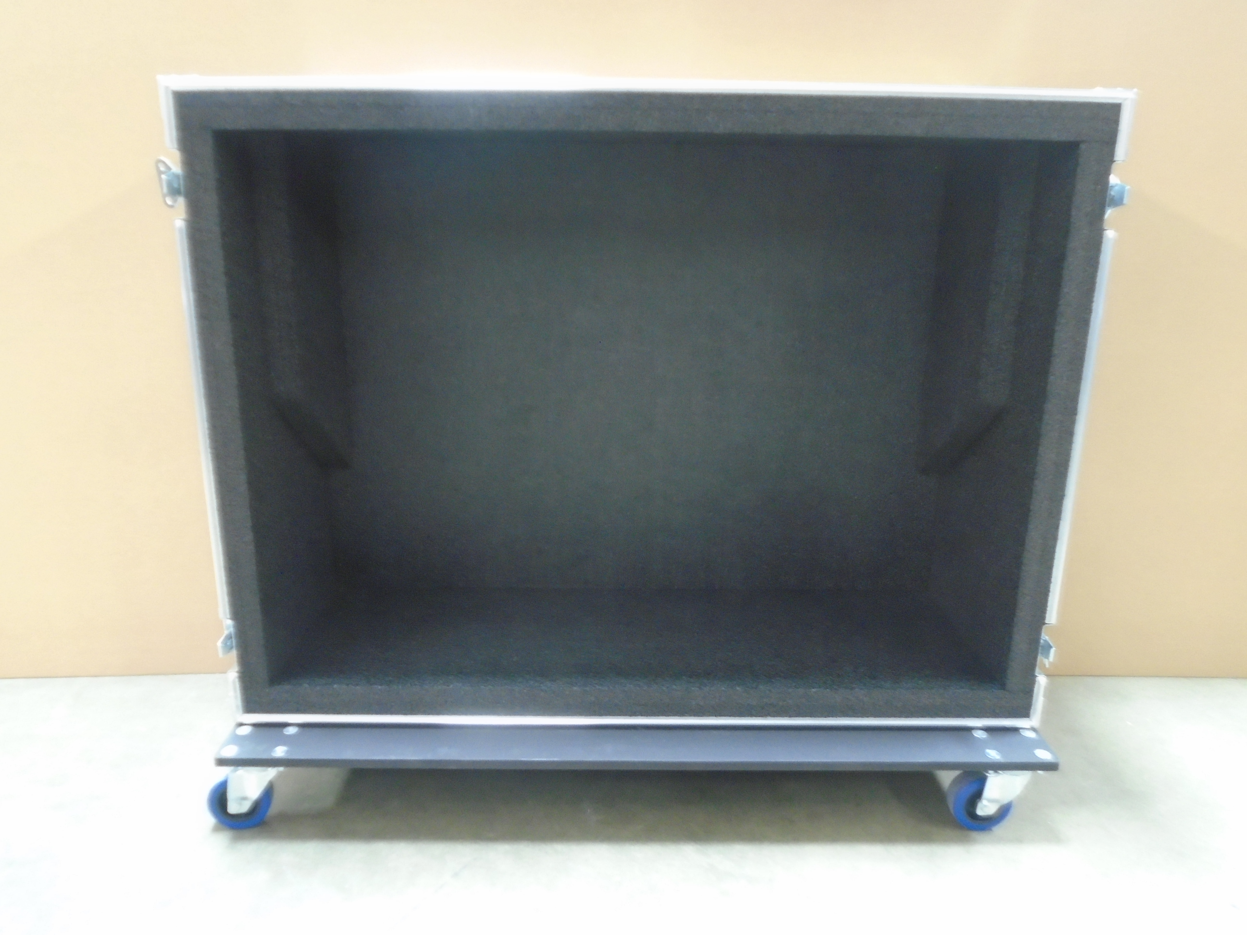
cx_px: 624
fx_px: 937
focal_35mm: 26
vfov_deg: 53.1
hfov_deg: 67.3
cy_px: 468
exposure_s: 1/6
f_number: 3.2
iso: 400
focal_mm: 4.6
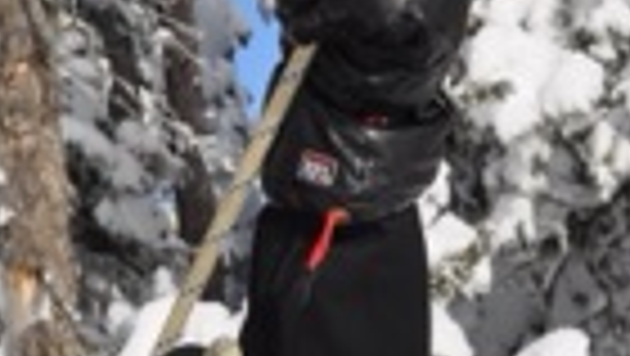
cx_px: -261
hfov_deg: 9.3
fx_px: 3778
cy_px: 101
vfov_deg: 5.4
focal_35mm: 226
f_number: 18
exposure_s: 1/200
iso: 200
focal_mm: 42
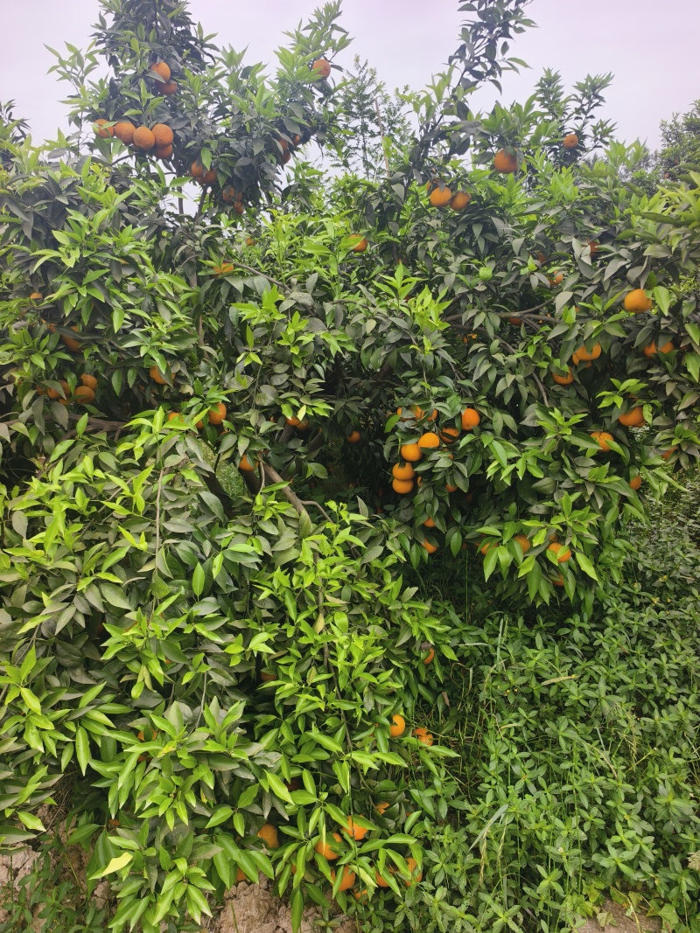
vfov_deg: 73.9
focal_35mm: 23
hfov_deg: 58.9
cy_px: 466
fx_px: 620
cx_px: 350
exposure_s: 1/1181
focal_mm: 5.6
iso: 72
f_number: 1.57
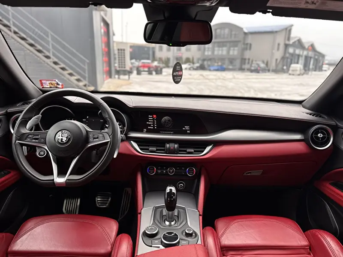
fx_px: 238
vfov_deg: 56.8
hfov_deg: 71.6
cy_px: 128
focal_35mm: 24
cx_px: 172
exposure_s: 1/119
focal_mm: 6.76
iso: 160
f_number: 1.78
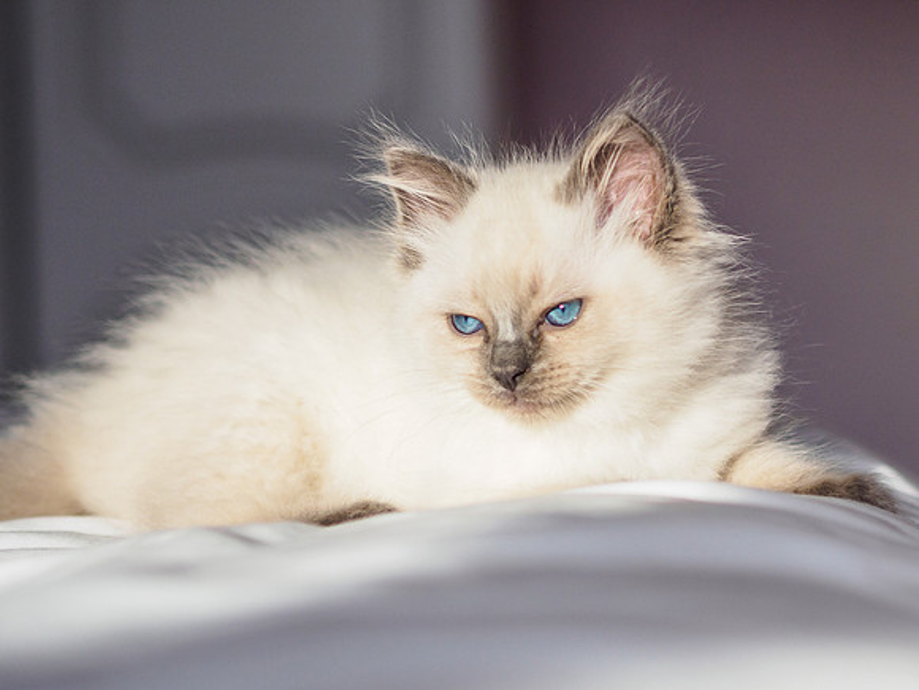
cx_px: 670
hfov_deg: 15.0
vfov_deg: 11.3
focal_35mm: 131
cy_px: 345
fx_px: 3481
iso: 200
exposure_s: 1/500
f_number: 1.8
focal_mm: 45
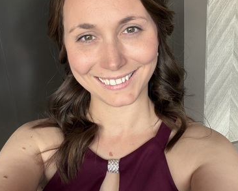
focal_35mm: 40
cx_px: 119
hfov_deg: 45.8
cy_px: 97
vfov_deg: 37.4
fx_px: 282
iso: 80
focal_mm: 2.71
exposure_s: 1/60
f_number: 1.9
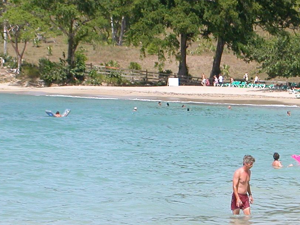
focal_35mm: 218
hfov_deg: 9.0
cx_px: 278
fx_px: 1889
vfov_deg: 6.8
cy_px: 182
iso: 100
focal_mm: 16.8
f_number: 4.8
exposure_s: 1/463
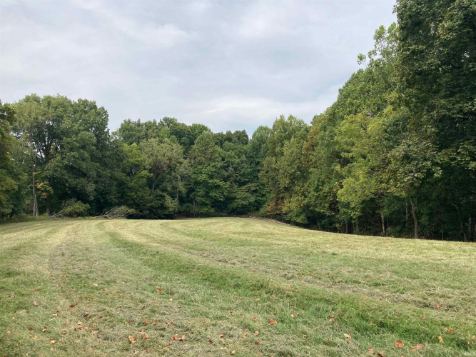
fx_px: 385
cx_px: 238
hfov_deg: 63.5
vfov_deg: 49.7
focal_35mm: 28
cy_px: 178
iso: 20
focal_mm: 3.99
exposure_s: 1/1567
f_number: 1.8
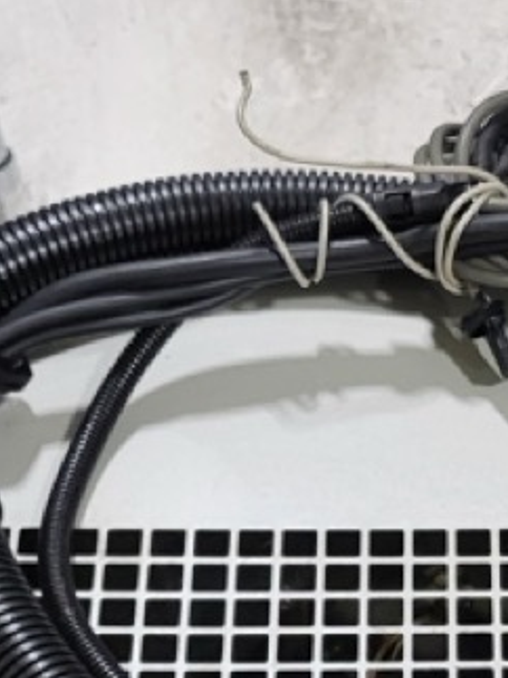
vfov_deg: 18.2
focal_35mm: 103
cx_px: 500
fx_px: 2017
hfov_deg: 14.2
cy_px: 798
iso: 250
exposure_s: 1/120
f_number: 1.8
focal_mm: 5.4
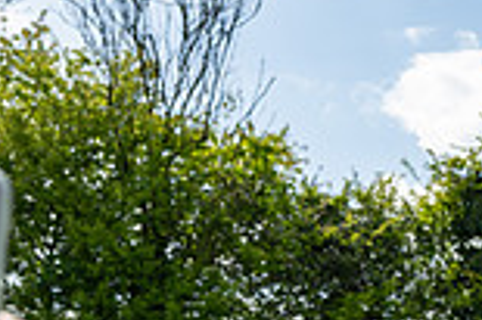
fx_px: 1378
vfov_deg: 12.4
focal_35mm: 103
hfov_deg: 19.6
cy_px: 530
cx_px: 410
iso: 100
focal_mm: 27.5
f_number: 4
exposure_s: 1/800
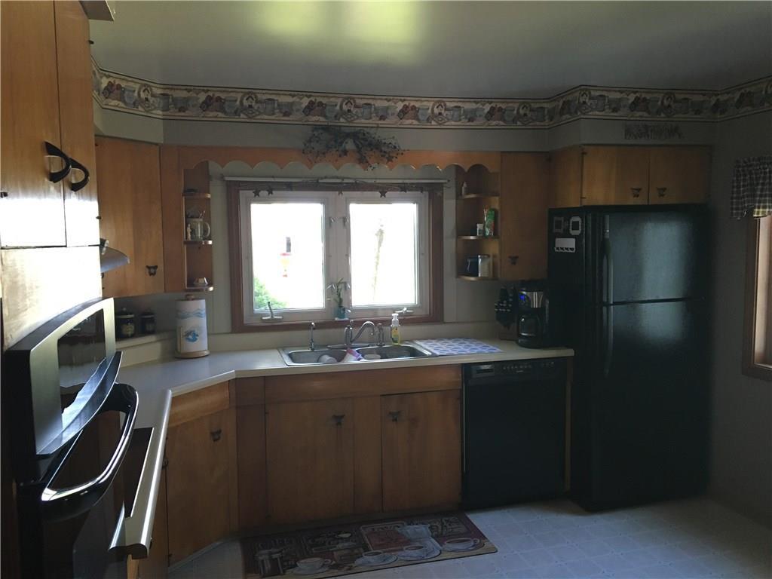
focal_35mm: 29
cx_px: 386
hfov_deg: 61.7
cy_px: 290
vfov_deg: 48.2
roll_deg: +0.0
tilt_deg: -4.2
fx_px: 647
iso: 125
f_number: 2.2
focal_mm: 4.15
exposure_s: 1/30
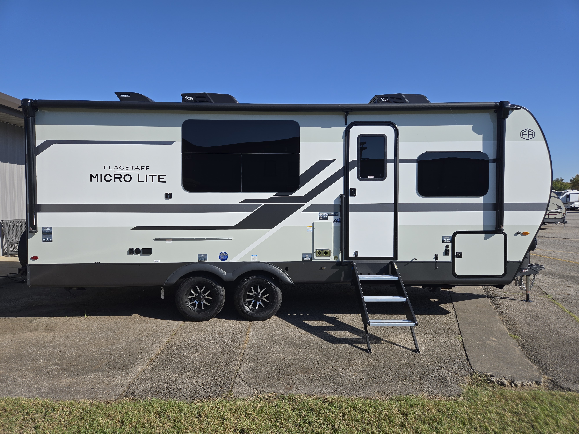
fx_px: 385
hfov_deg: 73.9
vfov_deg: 58.9
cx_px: 290
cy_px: 217
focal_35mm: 23
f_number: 1.8
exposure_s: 1/2216
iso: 25
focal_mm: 5.4
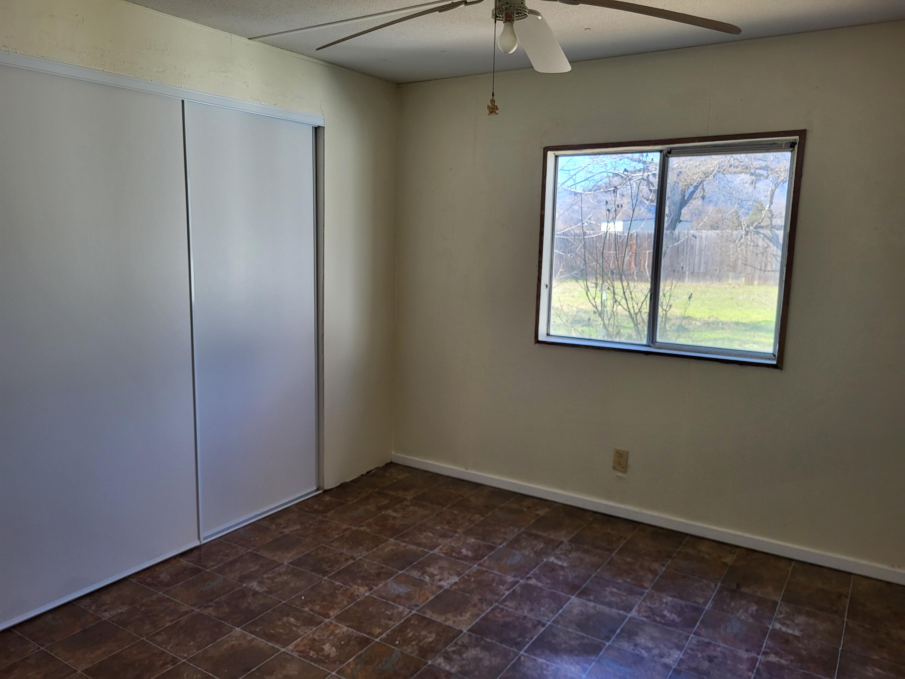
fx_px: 680
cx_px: 452
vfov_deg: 53.1
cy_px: 340
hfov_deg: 67.3
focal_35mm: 26
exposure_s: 1/100
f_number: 1.8
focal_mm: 5.4
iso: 50
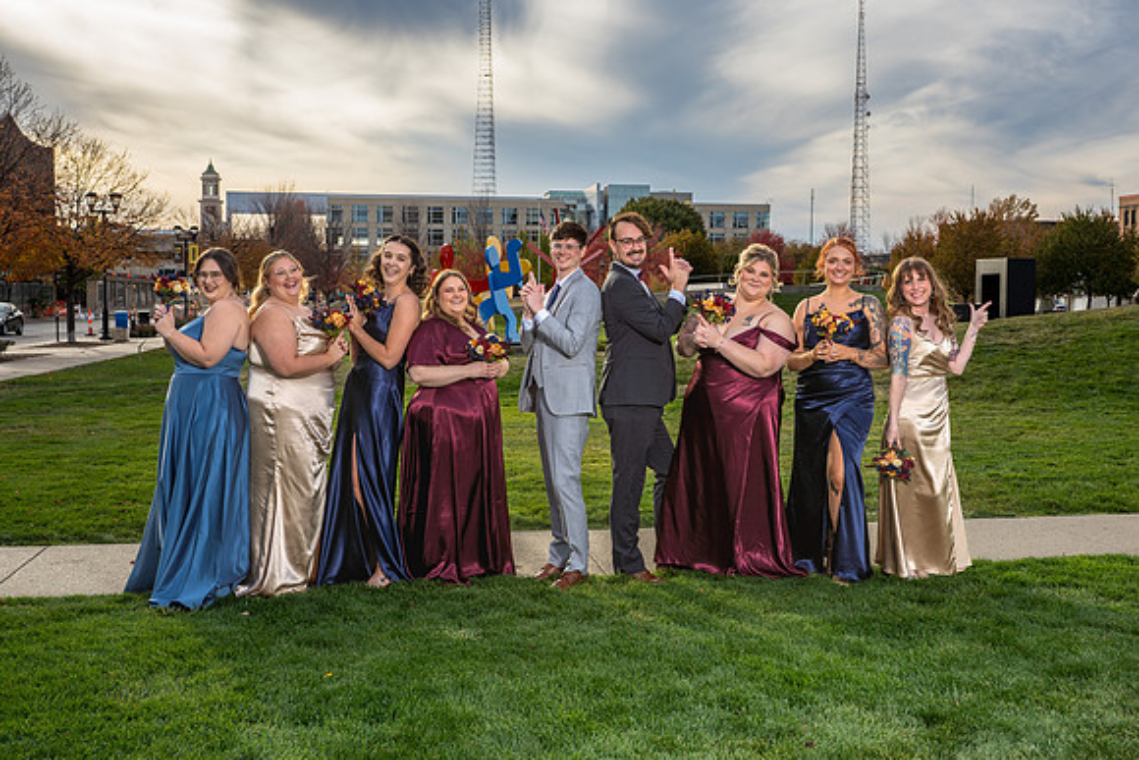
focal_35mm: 40
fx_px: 1266
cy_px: 380
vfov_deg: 33.4
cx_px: 570
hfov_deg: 48.4
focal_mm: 40
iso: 100
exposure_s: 1/250
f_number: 6.3
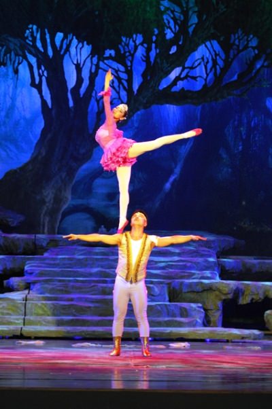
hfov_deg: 9.6
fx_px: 1619
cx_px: 136
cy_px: 204
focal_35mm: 142
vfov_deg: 14.4
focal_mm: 95
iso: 400
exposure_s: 1/100
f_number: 2.8
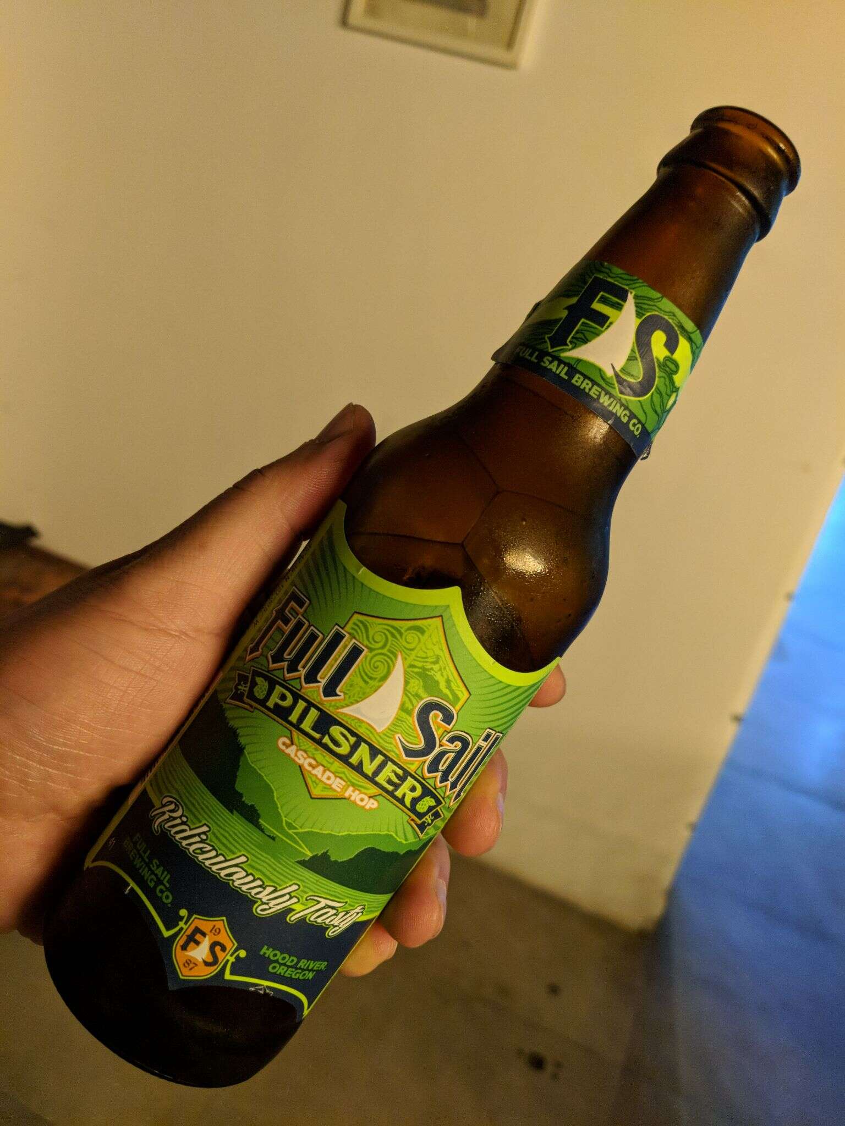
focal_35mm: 27
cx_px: 422
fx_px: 879
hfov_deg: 51.4
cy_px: 563
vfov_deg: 65.3
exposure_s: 1/33.4
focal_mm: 4.44
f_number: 1.8
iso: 521
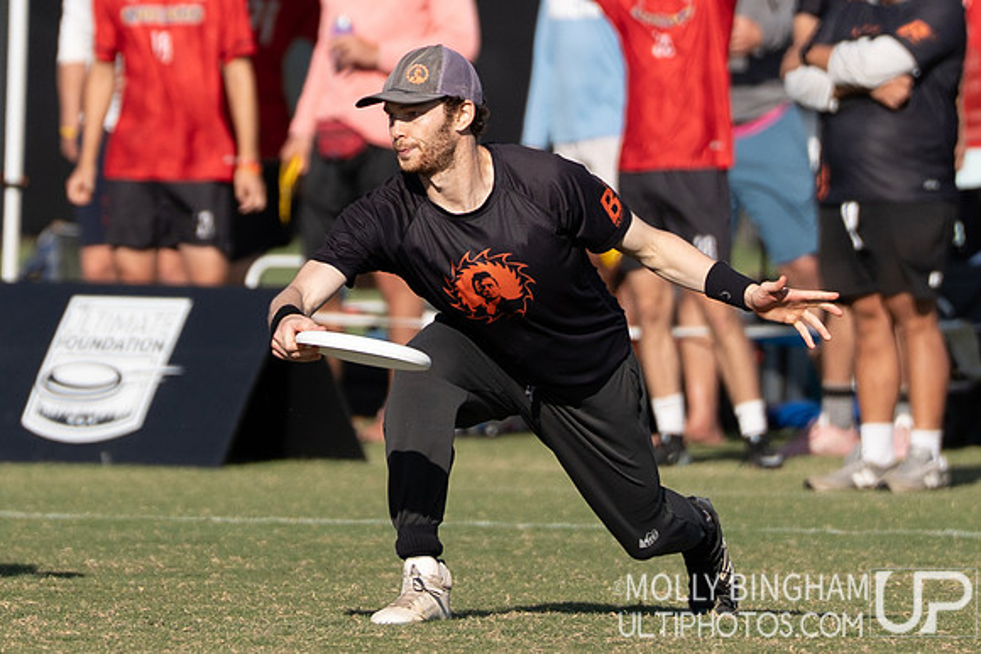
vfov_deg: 1.6
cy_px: 110
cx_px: 368
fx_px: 23002
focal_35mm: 844
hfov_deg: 2.4
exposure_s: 1/3200
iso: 125
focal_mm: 200
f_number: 2.8
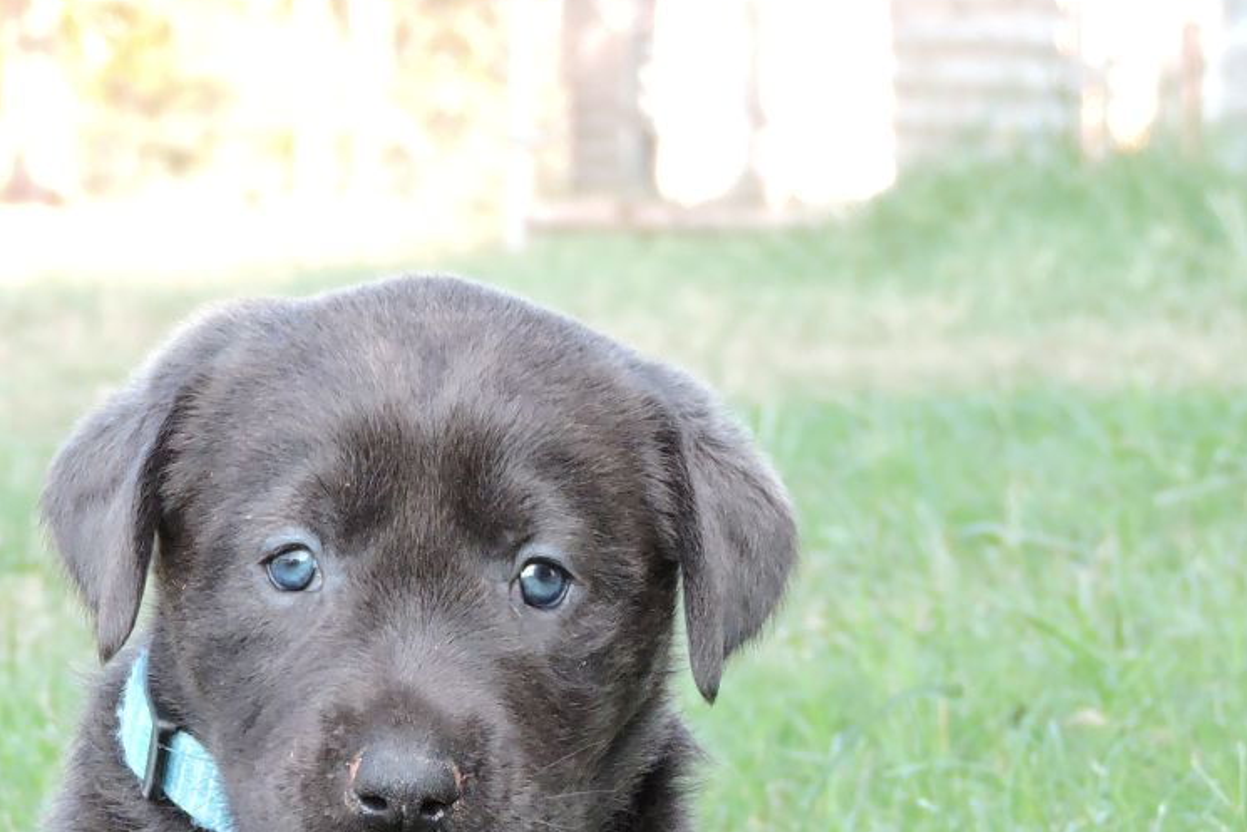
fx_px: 9284
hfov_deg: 7.7
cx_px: 266
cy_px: 578
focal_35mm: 268
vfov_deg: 5.1
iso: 400
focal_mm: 21.4
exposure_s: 1/160
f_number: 4.2
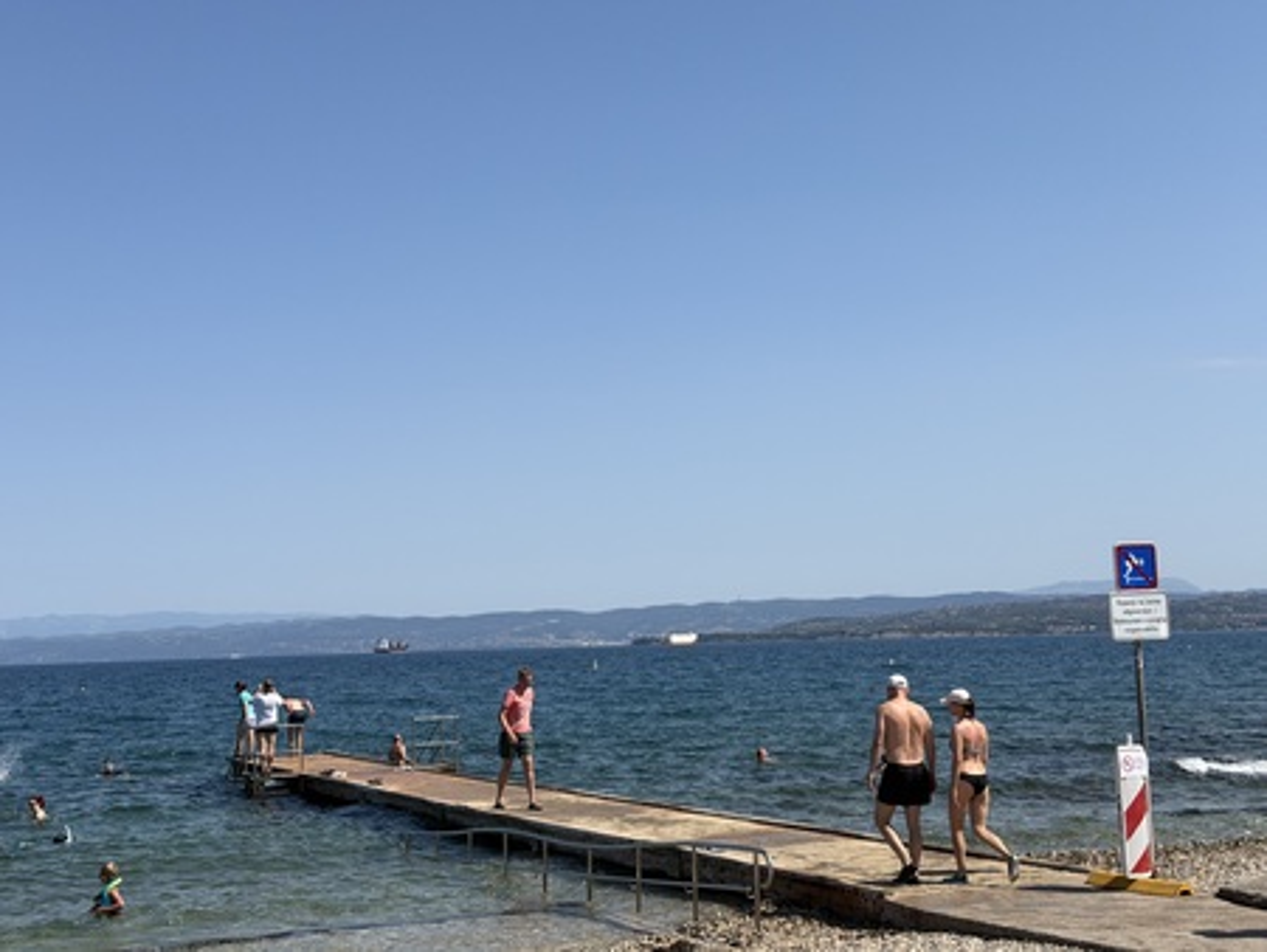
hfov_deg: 39.6
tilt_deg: +4.8
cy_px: 476
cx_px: 634
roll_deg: +2.0
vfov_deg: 30.3
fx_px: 1758
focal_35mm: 48
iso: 64
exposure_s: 1/7143
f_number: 1.78
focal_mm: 6.76
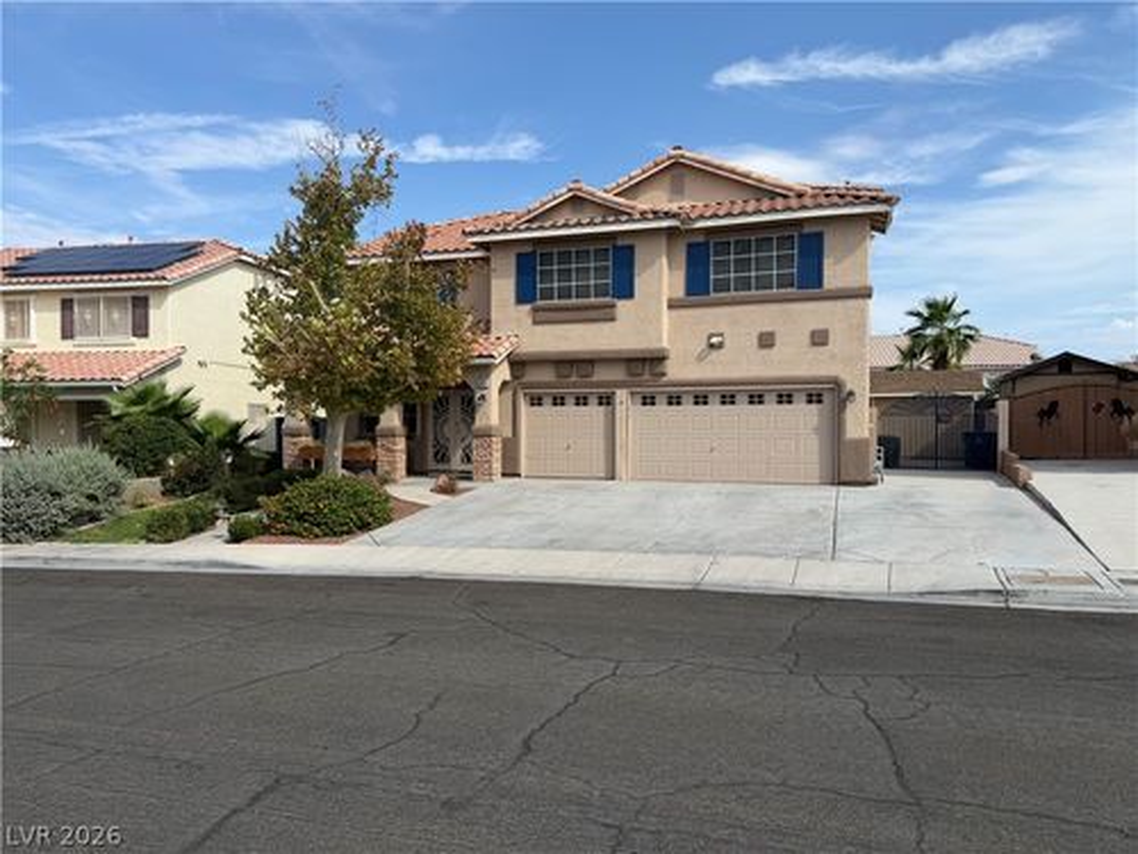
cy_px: 427
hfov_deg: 71.6
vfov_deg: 56.8
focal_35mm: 24
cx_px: 569
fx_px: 789
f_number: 1.78
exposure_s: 1/5319
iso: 80
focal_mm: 6.76
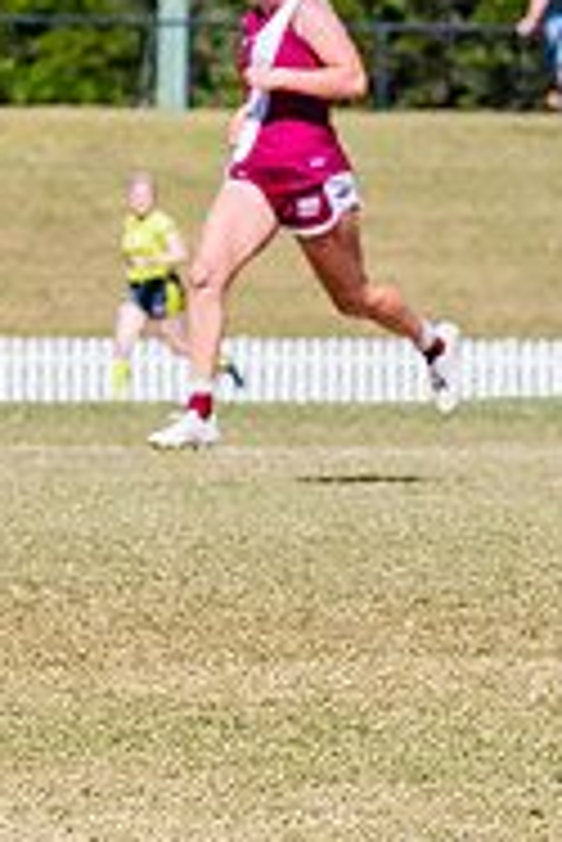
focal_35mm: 782
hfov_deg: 1.8
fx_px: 18277
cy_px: -29
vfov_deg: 2.6
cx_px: 592
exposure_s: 1/1600
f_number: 11
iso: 800
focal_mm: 210
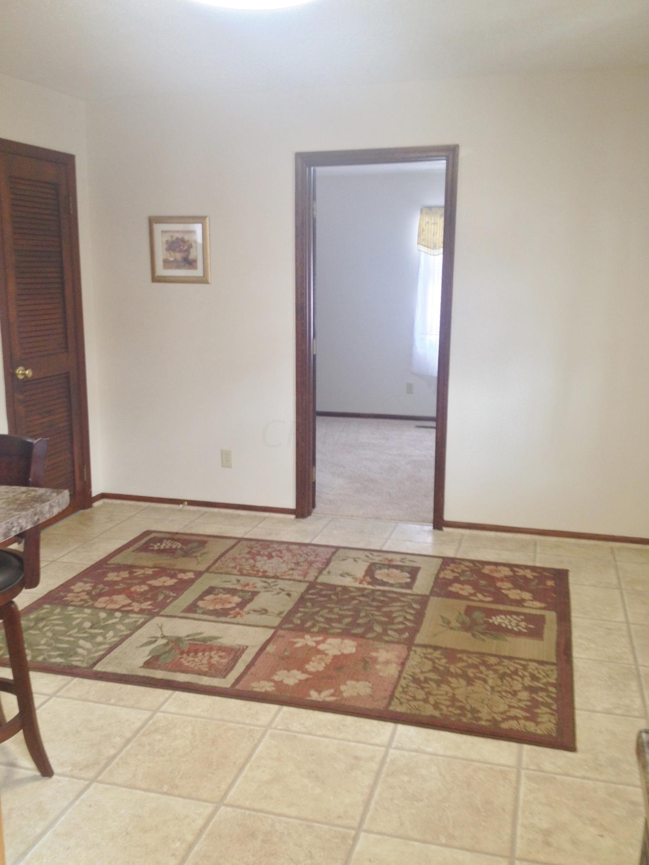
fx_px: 875
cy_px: 432
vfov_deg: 52.6
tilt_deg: -10.4
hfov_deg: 40.7
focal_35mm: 35
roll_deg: -1.2
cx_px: 324
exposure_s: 1/20
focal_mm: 4.28
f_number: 2.4
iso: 80
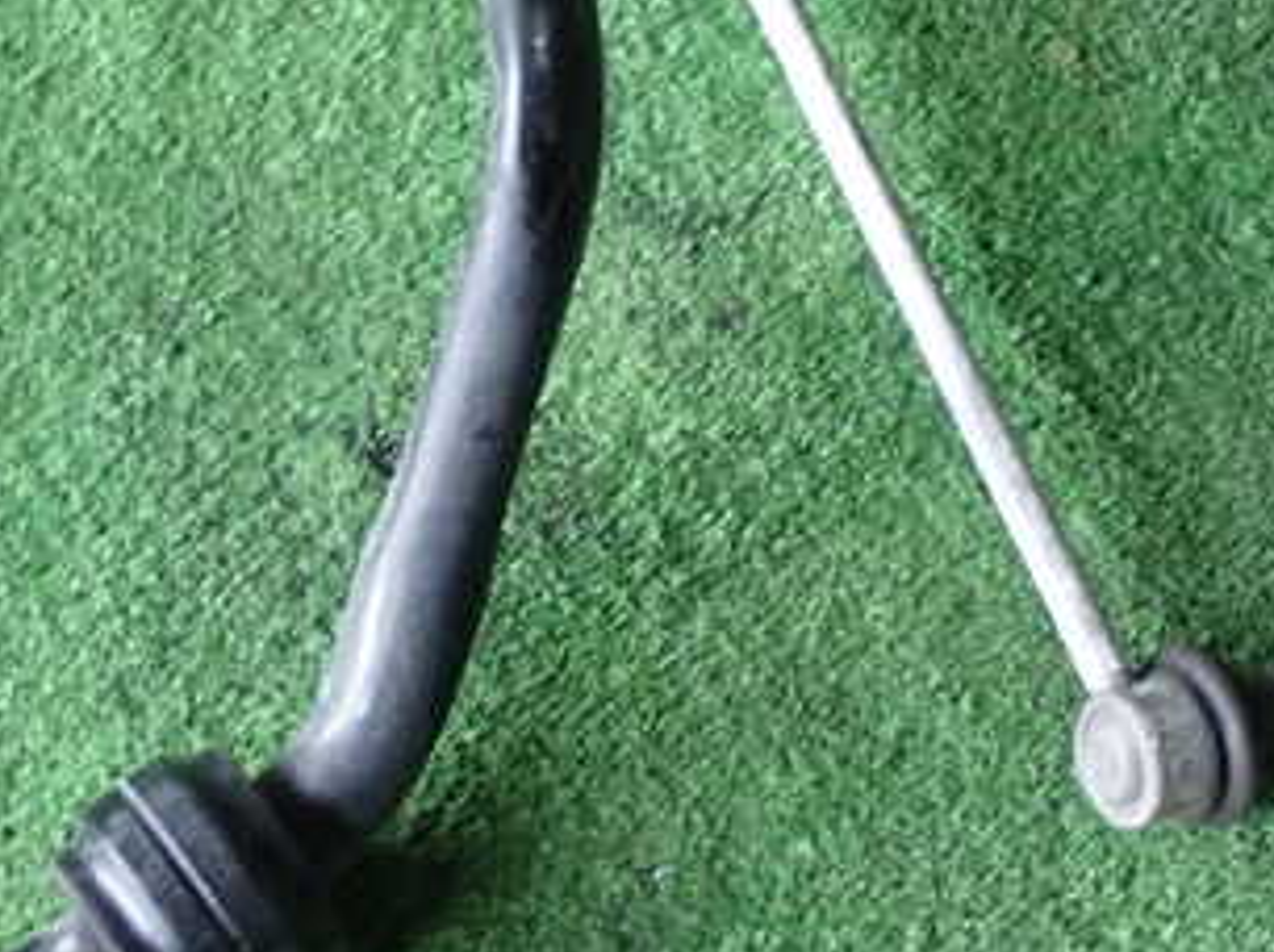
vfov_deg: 11.2
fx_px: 4852
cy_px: 334
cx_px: 614
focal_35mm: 132
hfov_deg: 15.0
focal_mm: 11.88
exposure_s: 1/60
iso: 800
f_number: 3.8
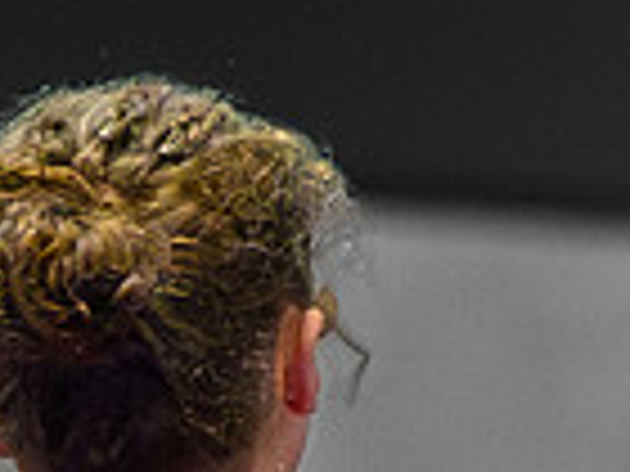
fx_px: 22404
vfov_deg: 1.2
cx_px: -170
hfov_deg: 1.6
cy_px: 2290
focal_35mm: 1231
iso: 10000
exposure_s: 1/800
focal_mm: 110
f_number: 2.8
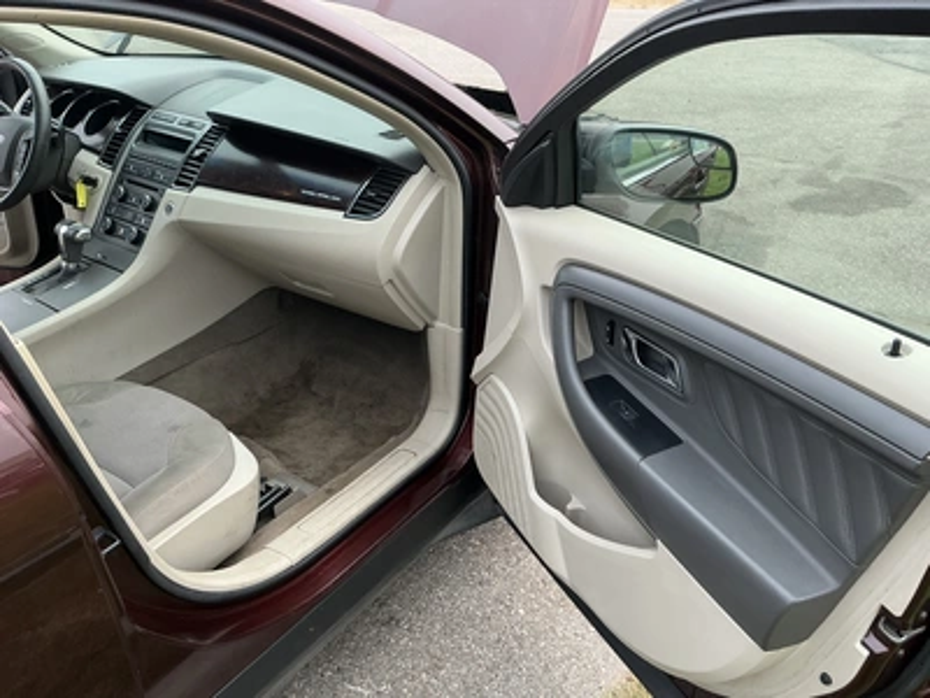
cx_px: 465
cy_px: 349
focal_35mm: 28
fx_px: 752
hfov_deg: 63.4
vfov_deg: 49.7
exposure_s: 1/389
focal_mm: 3
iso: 25
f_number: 1.8
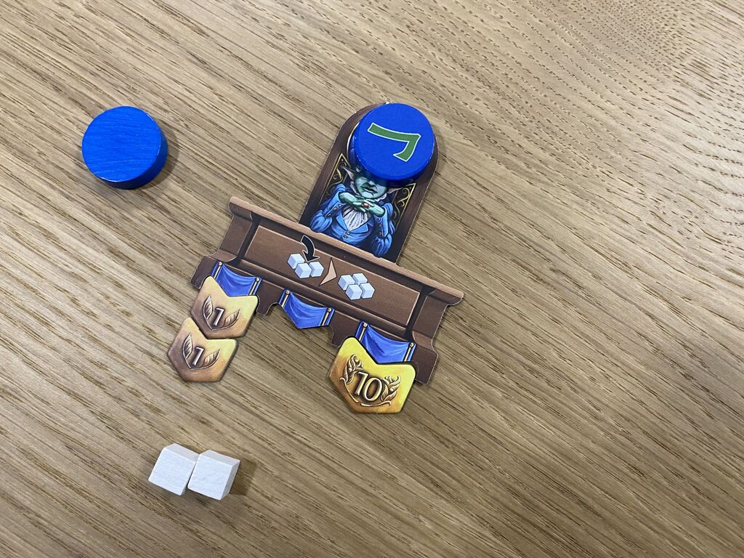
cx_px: 372
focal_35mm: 26
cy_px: 279
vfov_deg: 53.1
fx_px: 559
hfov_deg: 67.3
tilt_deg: -81.9
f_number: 1.8
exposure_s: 1/50
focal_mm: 4.25
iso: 100
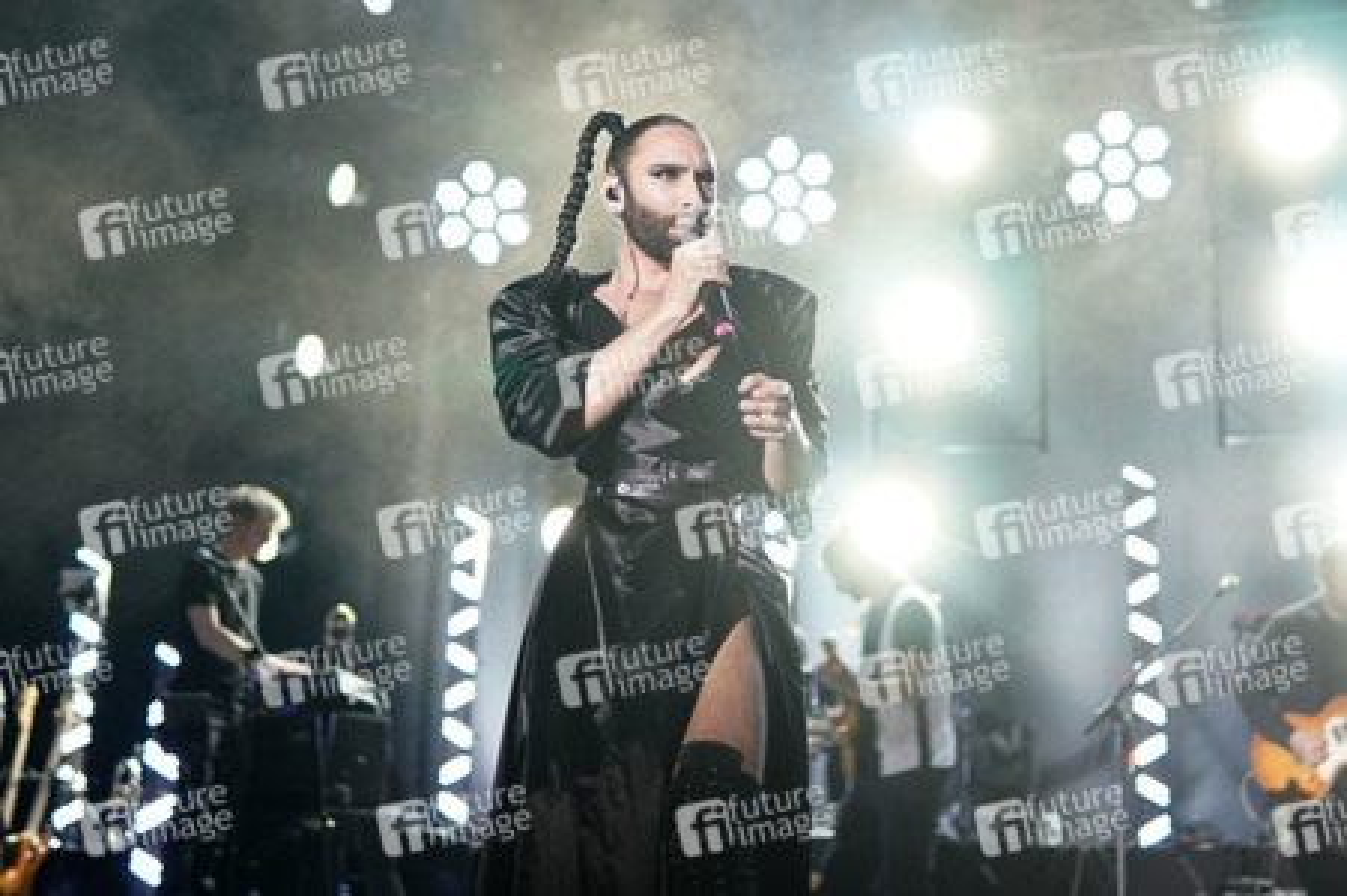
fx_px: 1682
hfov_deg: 43.6
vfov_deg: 29.8
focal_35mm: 45
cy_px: 448
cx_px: 674
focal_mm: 30
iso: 1250
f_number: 1.4
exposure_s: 1/800
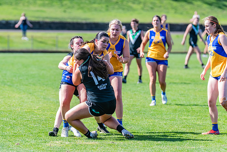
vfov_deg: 4.8
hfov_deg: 7.2
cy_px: 77
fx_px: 1810
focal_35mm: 287
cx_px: 92
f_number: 5
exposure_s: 1/1600
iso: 800
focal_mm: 240
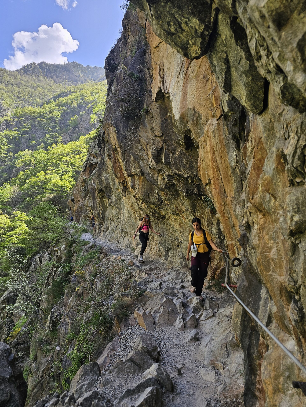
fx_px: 271
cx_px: 153
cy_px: 204
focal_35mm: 23
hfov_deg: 58.9
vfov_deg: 73.9
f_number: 1.7
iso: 20
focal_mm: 6.3
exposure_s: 1/180
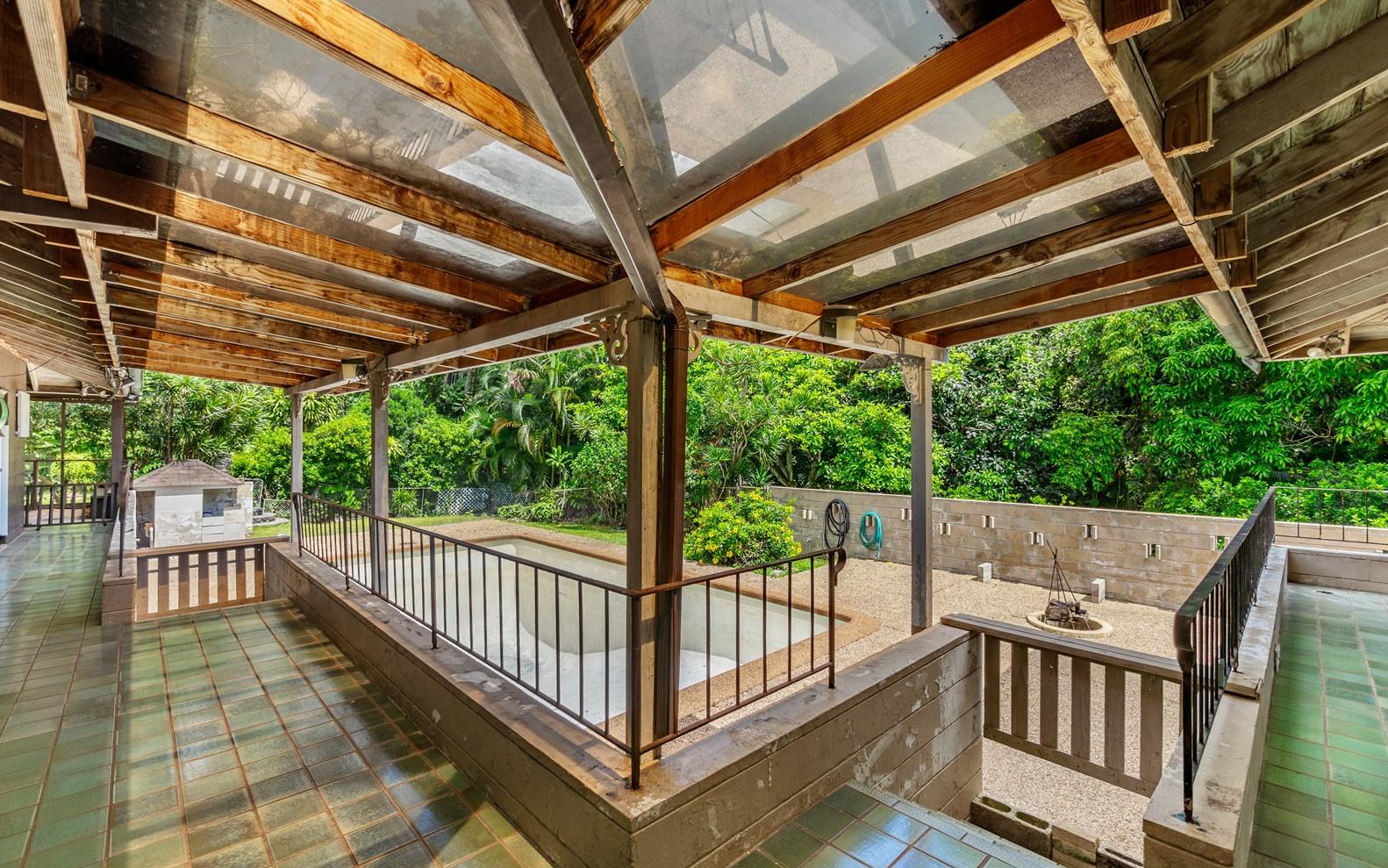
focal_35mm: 15
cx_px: 694
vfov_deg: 74.8
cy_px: 434
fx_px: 567
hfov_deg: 101.5
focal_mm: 7
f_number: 4
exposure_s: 1/4000
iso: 200
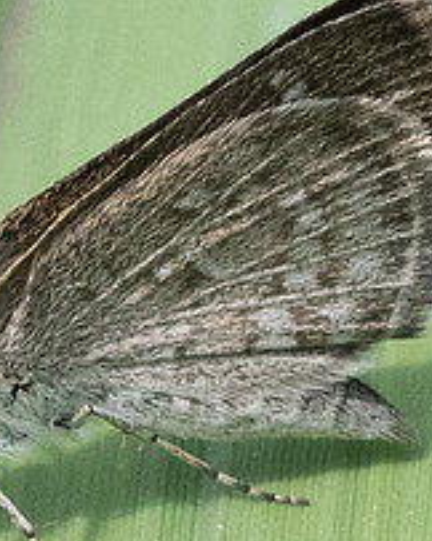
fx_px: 39439
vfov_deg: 0.8
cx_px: -195
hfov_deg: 0.6
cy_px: 385
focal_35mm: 2464
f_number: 7.1
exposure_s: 1/1250
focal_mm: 150
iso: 1000
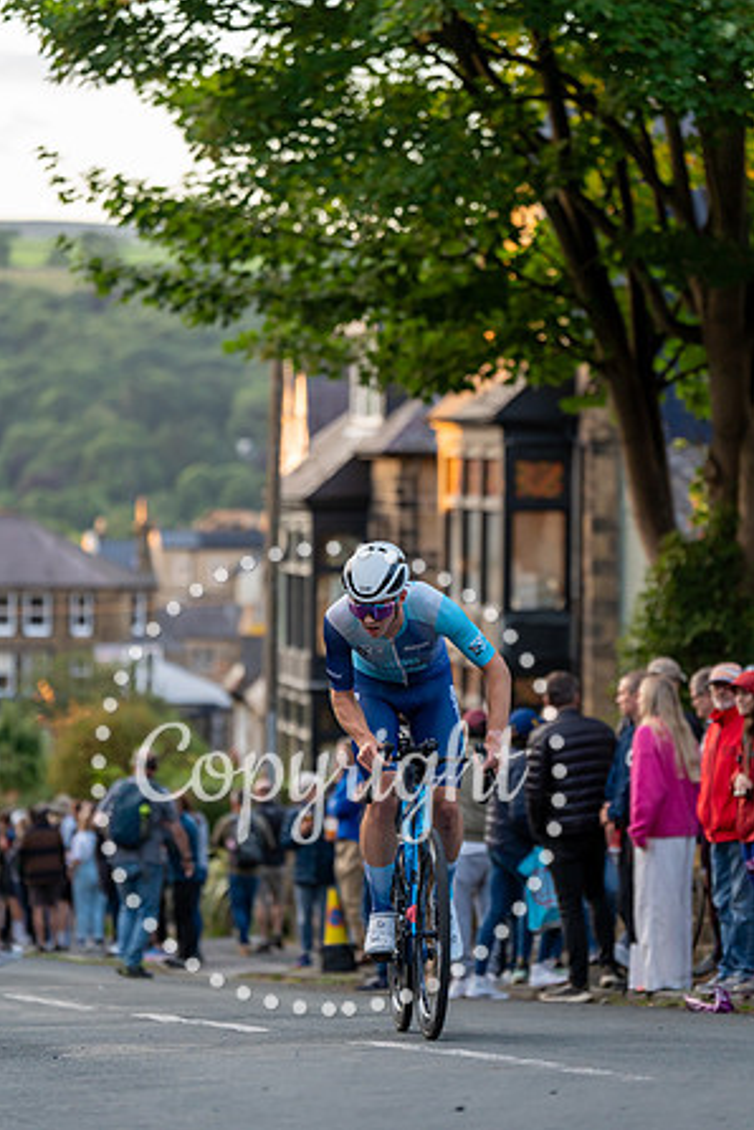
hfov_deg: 10.5
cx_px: 377
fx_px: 4115
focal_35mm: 131
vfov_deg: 15.6
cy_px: 564
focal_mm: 130
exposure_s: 1/1000
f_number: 2.8
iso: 2000
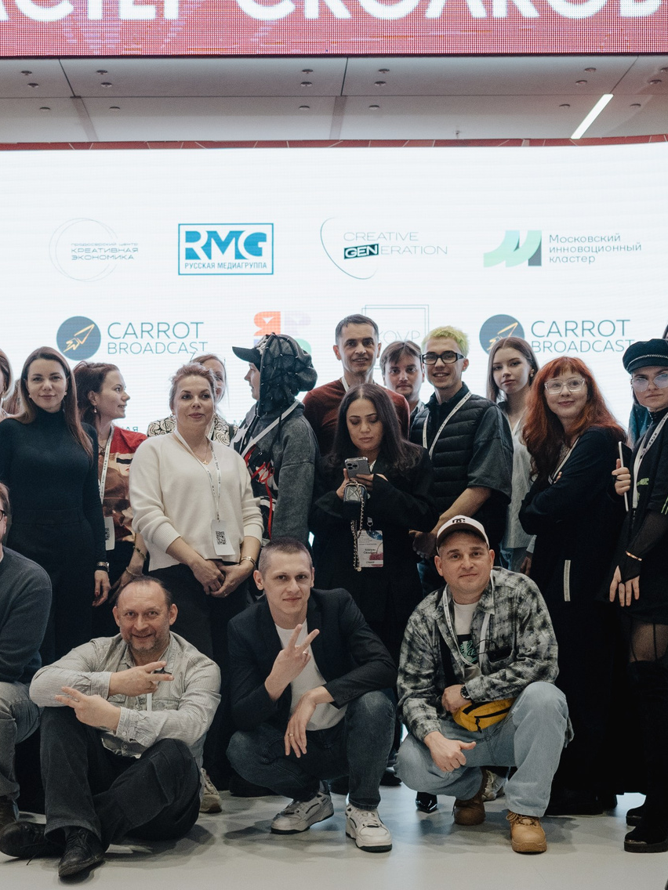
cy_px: 518
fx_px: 1338
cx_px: 240
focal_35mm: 52
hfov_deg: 27.9
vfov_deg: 36.7
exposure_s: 1/800
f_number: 1.4
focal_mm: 24
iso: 800
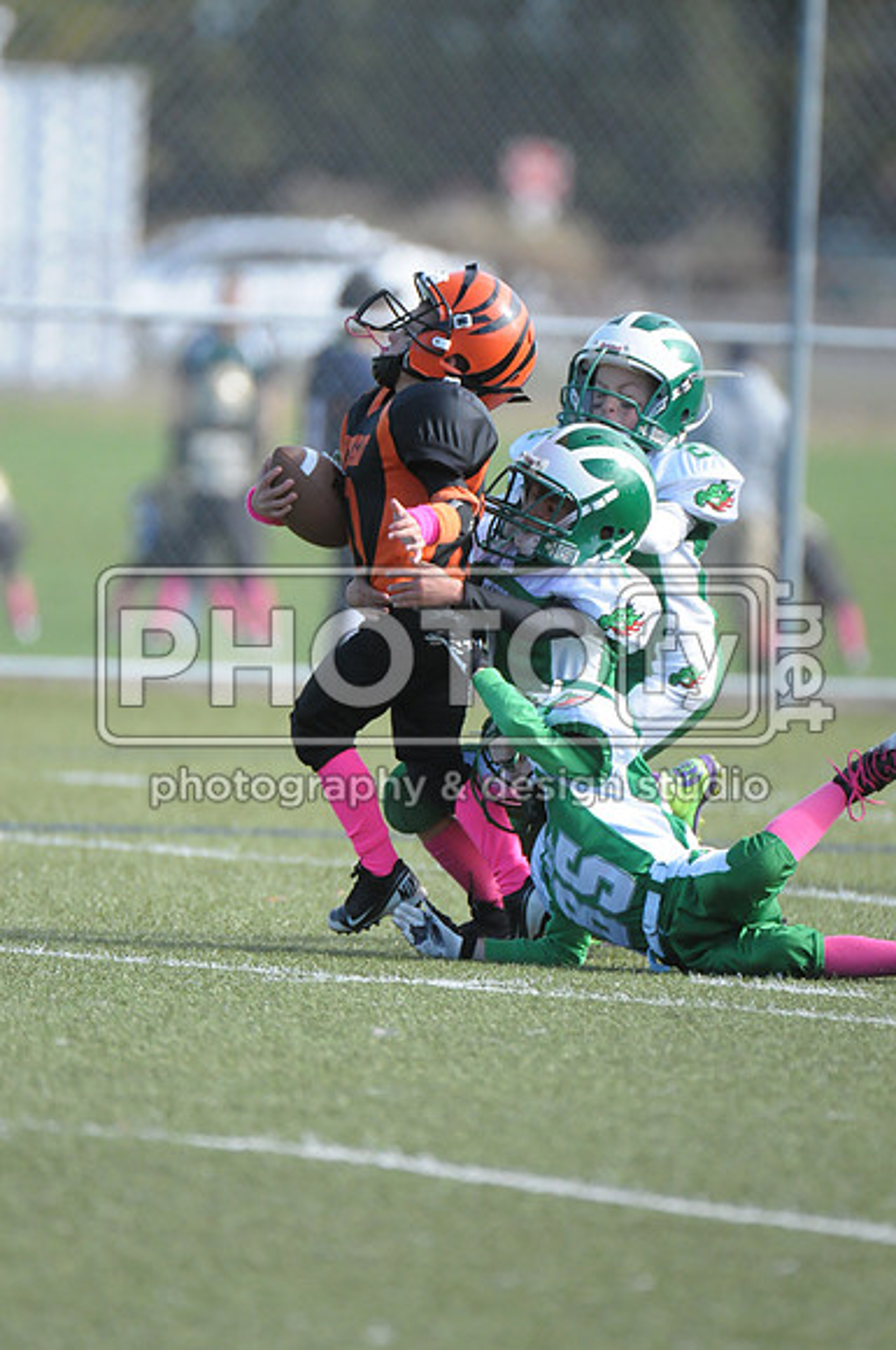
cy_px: 675
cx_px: 448
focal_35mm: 600
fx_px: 22465
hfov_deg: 2.3
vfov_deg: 3.4
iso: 1600
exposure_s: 1/4000
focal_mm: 400
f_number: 4
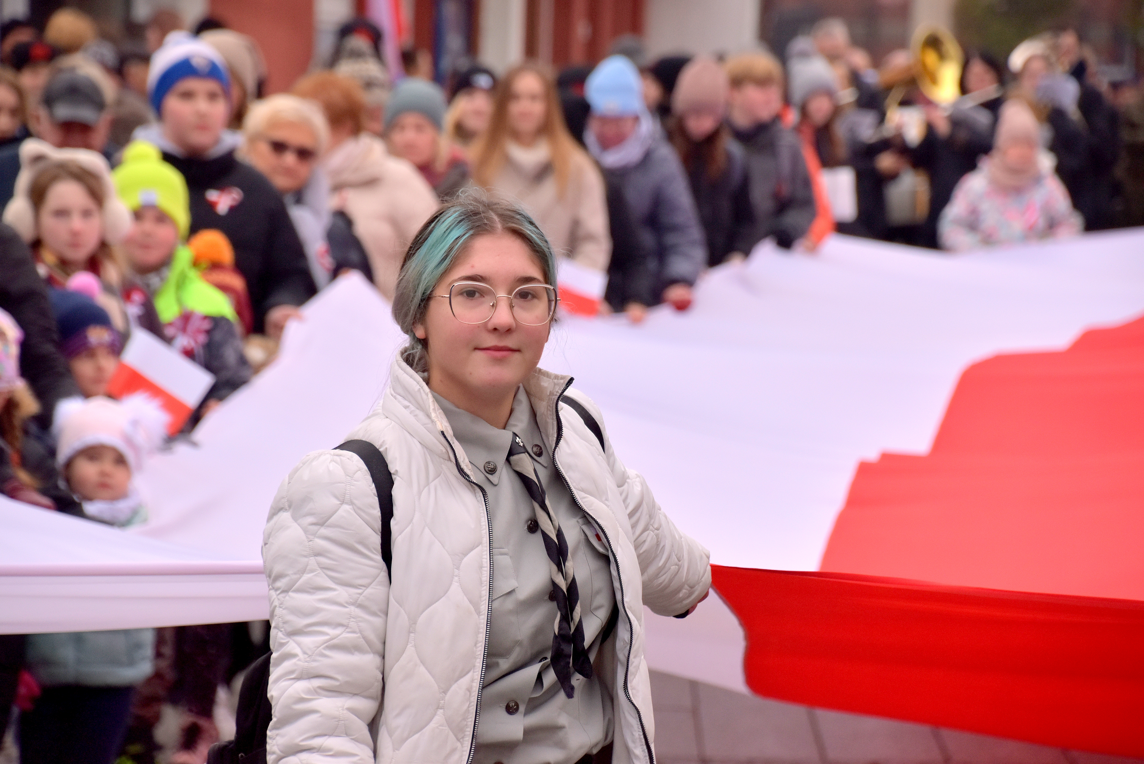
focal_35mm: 210
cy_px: 382
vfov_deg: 6.5
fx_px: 6675
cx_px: 572
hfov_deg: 9.8
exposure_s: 1/1250
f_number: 6
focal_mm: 140
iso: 500
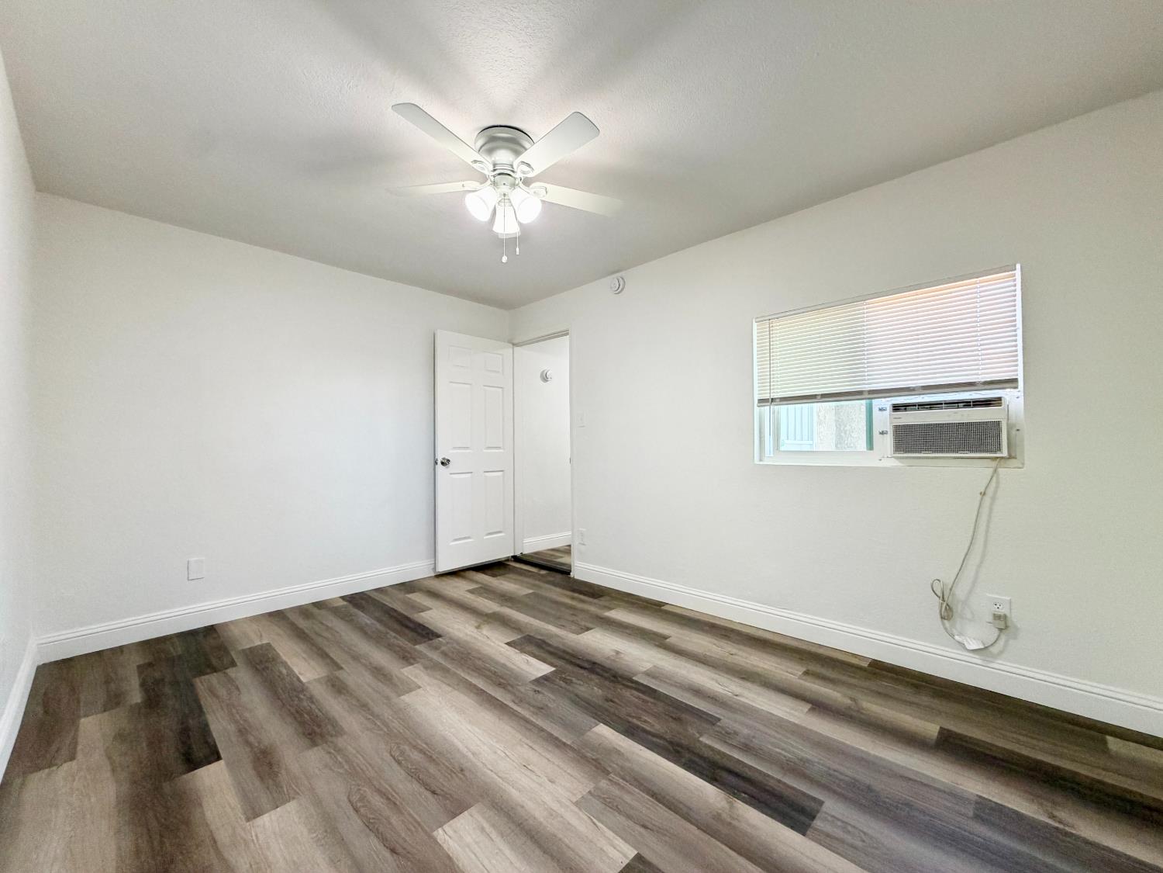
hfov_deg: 102.1
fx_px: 470
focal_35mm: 14
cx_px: 582
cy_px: 436
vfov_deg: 85.7
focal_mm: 2.22
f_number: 2.2
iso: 250
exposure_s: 1/120
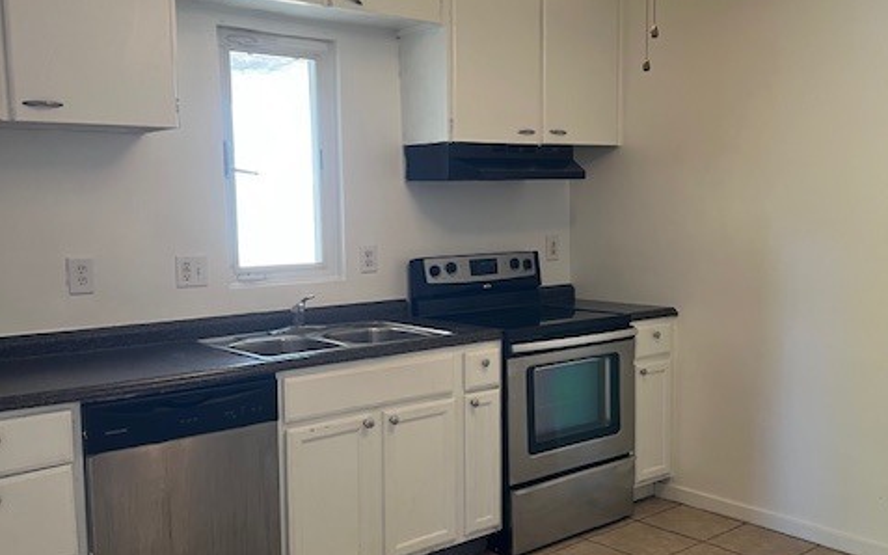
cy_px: 289
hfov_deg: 52.8
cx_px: 445
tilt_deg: -6.7
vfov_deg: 34.4
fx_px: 895
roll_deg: -0.1
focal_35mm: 37
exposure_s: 1/60
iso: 160
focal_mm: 5.7
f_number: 1.5
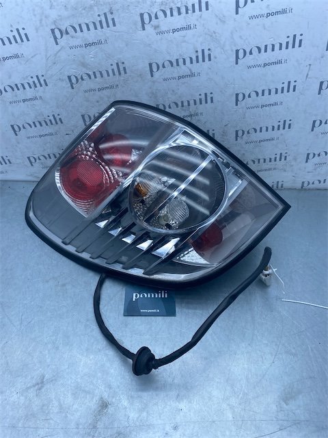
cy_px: 219
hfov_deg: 53.1
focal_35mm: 26
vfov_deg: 67.3
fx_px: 328
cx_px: 164
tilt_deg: -46.6
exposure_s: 1/1025
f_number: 1.8
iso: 32
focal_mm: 4.25
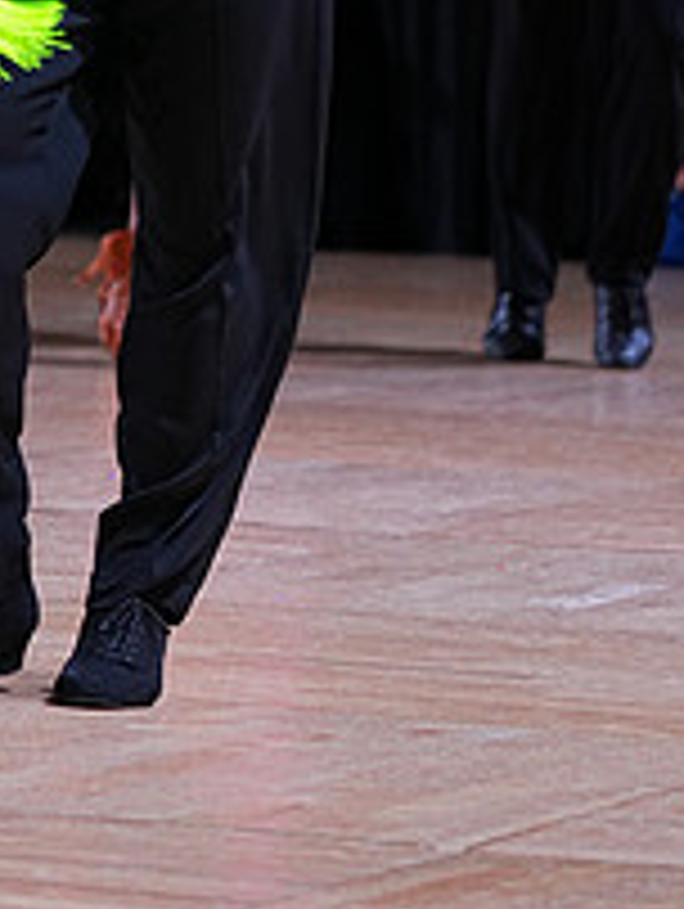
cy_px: -351
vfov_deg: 5.4
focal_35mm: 361
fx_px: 9491
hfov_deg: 4.1
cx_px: -79
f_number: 4
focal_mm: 131
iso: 1000
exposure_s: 1/400
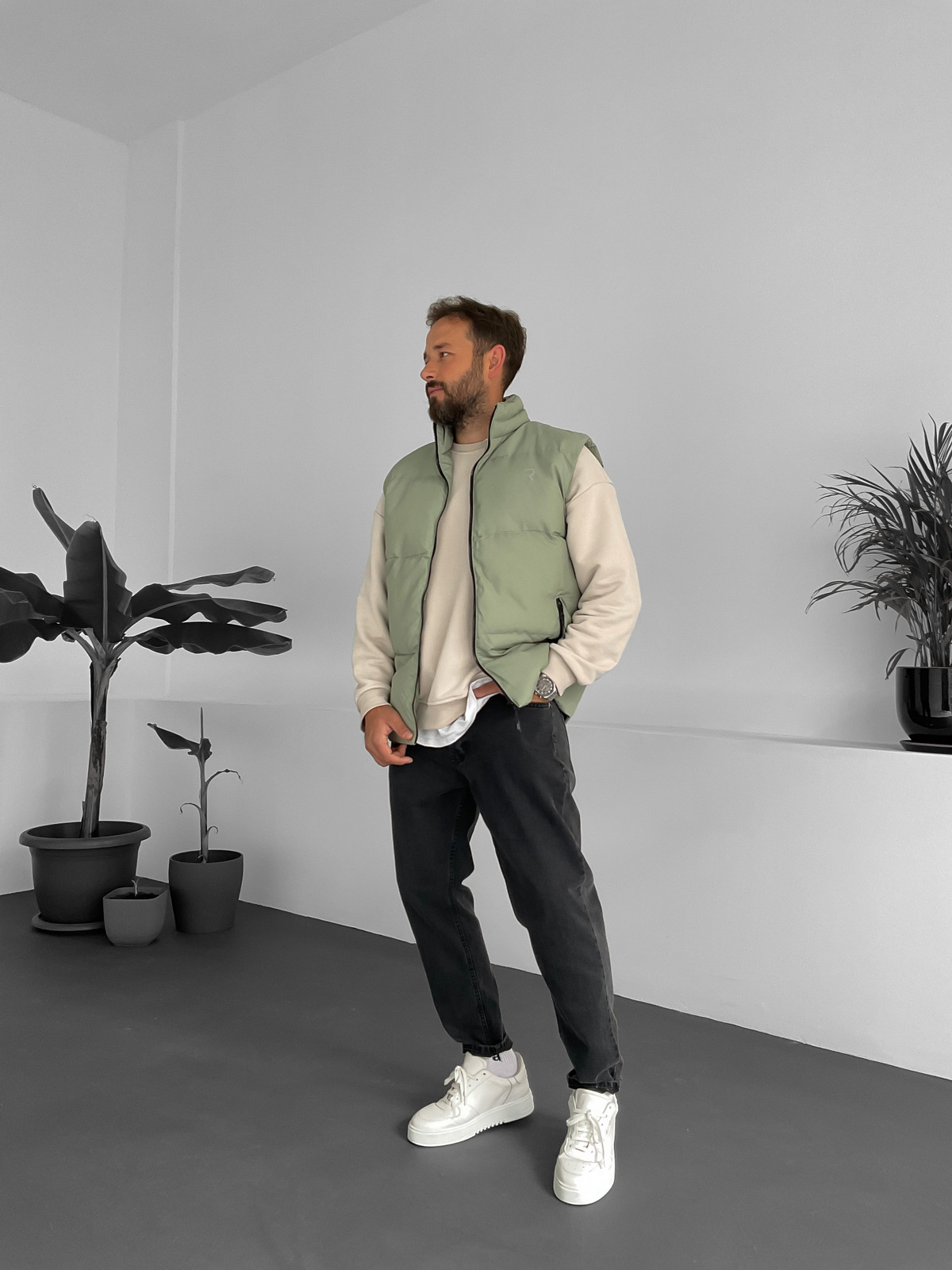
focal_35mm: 29
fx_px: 1063
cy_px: 635
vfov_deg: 61.7
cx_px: 476
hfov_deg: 48.2
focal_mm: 3
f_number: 1.8
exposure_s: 1/100
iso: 64
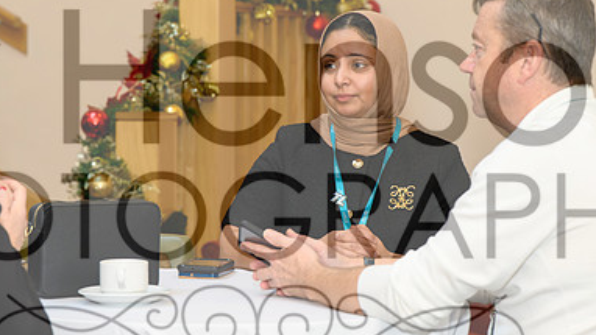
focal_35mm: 114
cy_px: 133
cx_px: 264
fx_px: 1802
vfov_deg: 10.6
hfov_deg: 18.8
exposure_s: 1/160
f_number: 4
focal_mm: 70
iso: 1250
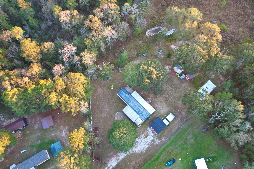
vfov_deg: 57.2
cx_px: 127
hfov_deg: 78.6
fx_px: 155
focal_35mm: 22
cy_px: 84
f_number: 2.8
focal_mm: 8.38
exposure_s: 1/20
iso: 100
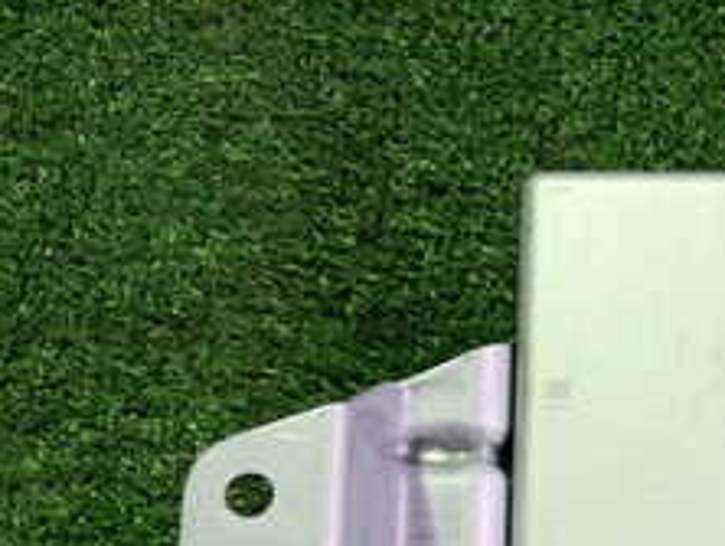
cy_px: 503
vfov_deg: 17.9
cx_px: 918
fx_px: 1698
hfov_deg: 21.9
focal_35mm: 81
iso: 250
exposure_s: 1/30
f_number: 2.3
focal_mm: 5.4
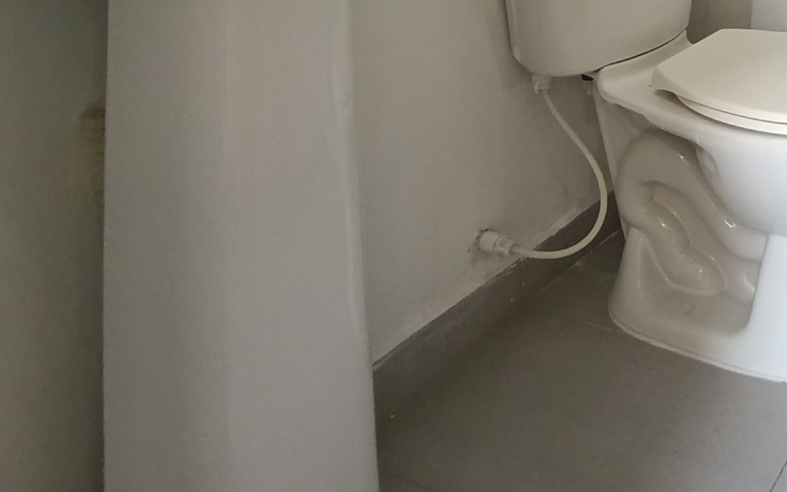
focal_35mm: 39
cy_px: -135
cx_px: 858
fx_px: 837
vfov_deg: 27.7
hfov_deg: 40.9
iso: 320
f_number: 2.2
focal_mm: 1.65
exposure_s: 1/60
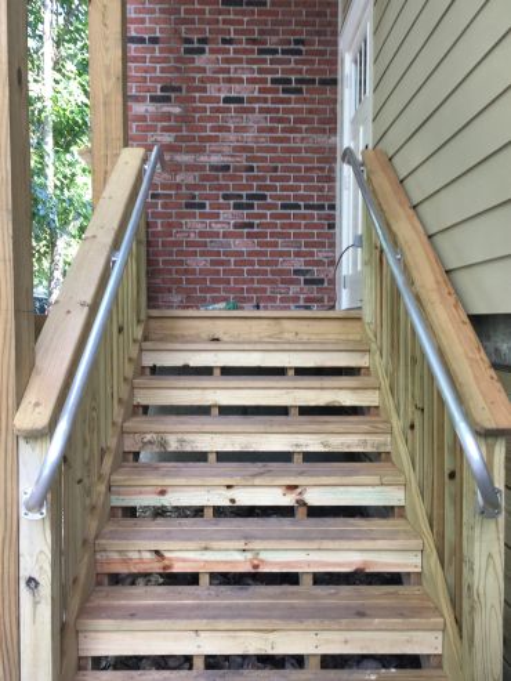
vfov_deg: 61.6
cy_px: 340
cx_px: 256
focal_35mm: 29
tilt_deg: -3.1
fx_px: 571
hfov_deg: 48.2
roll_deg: +2.2
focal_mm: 4.15
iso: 25
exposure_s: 1/60
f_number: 2.2
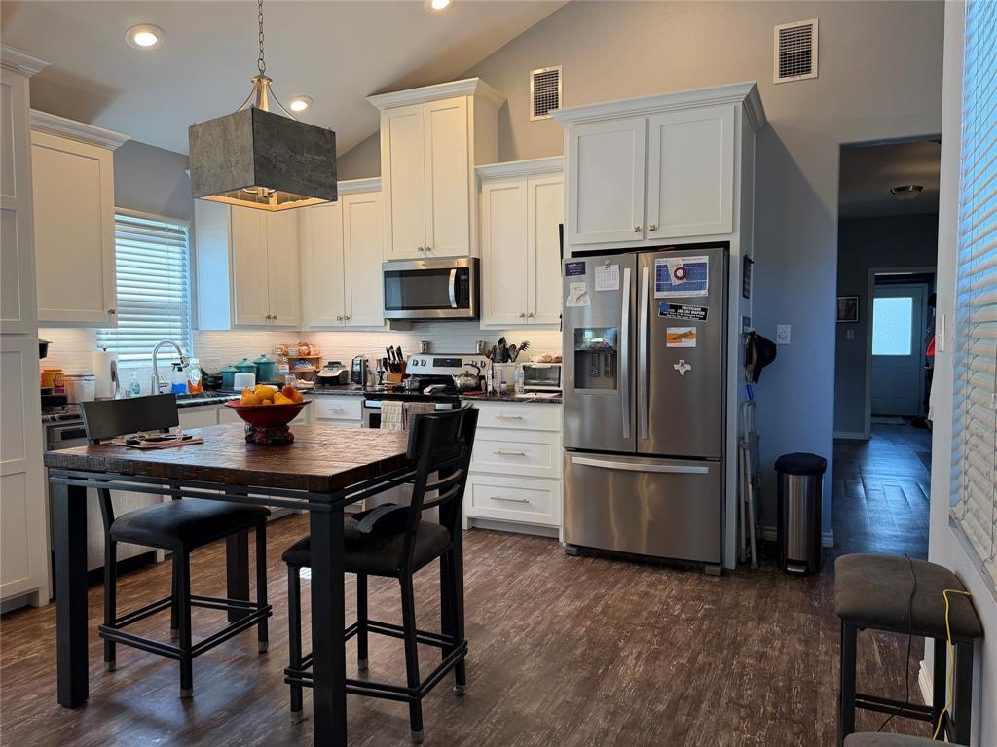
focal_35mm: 24
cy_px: 374
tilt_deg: -3.9
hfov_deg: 71.6
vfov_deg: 56.8
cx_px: 498
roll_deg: +0.0
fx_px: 691
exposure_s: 1/120
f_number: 1.78
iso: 125
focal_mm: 6.76
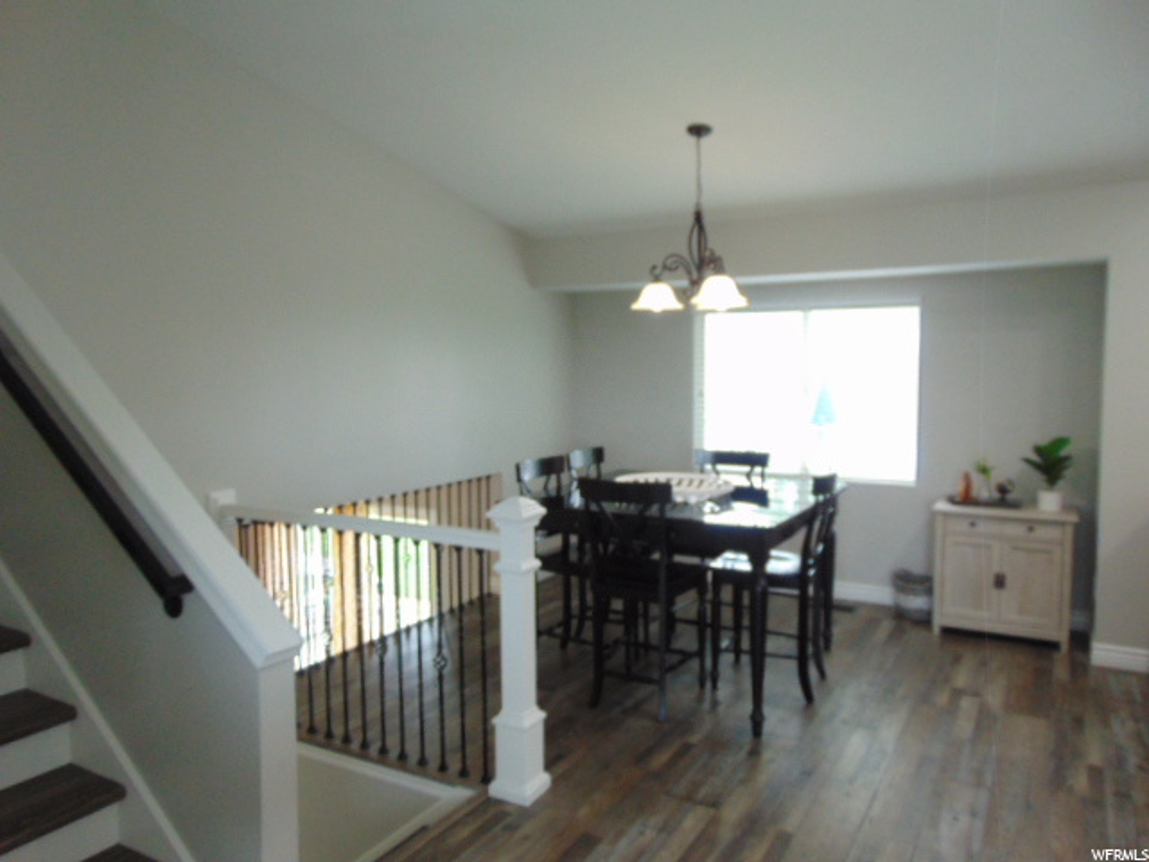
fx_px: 830
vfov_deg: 54.9
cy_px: 431
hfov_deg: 69.4
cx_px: 574
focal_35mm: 25
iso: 160
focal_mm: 4.5
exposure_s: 1/30
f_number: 3
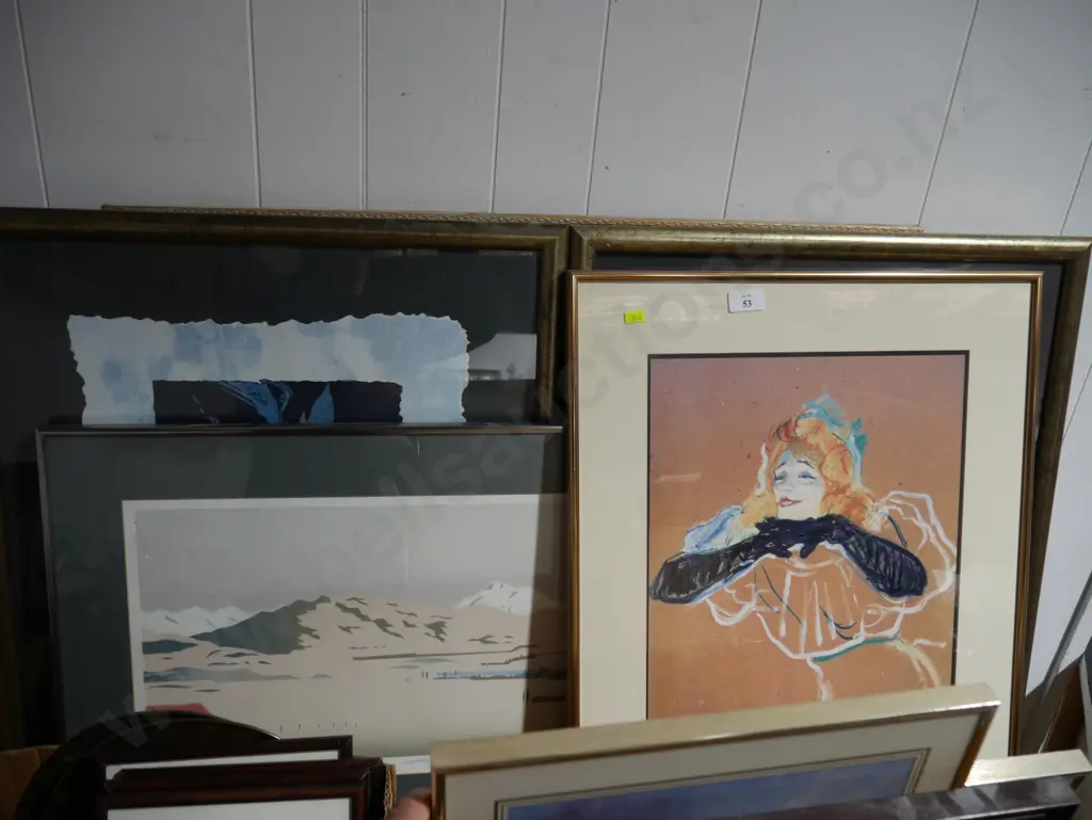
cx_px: 546
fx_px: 884
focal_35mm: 28
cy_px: 410
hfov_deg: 63.4
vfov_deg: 49.8
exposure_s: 1/60
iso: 250
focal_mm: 14
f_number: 3.5
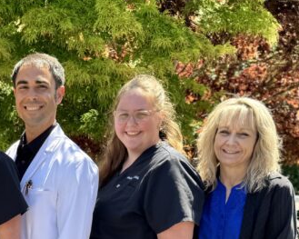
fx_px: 646
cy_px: 278
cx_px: -18
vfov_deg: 19.8
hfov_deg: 24.5
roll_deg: +0.1
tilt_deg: -14.1
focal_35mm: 73
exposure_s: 1/639
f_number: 1.78
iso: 80
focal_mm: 6.76
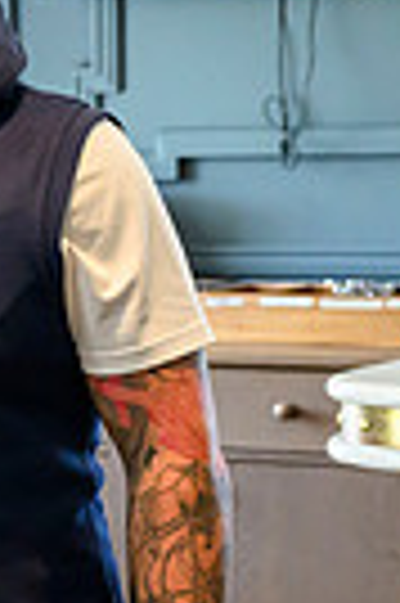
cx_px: -641
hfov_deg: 6.7
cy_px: 360
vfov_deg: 10.7
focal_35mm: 192
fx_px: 3208
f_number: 4.5
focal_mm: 40
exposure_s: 1/400
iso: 5000
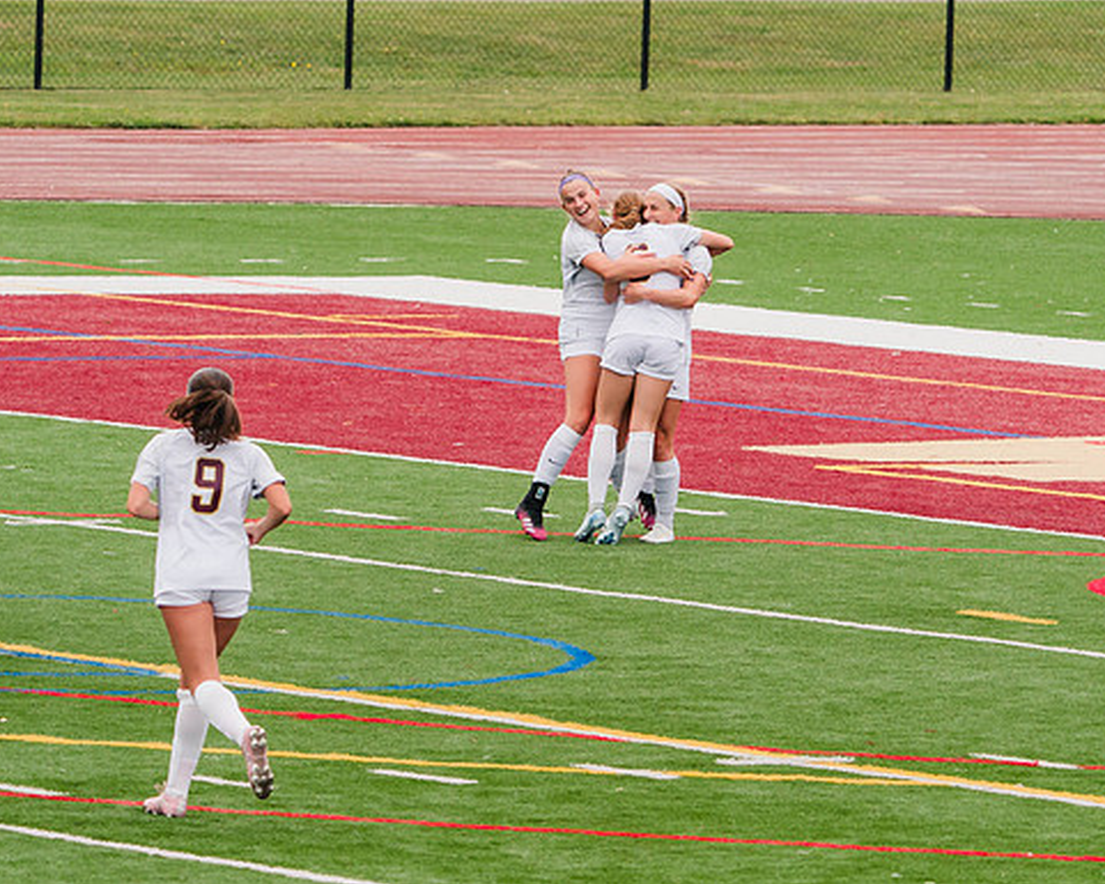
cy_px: 349
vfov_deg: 3.6
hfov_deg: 4.5
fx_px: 14164
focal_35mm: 433
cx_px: 616
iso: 640
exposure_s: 1/1600
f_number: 5.6
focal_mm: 220
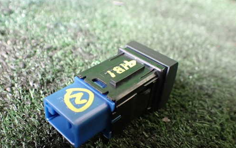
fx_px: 244
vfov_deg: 33.6
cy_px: 82
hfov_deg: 51.4
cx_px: 105
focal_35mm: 38
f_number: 2.3
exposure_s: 1/125
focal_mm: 5.4
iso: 800
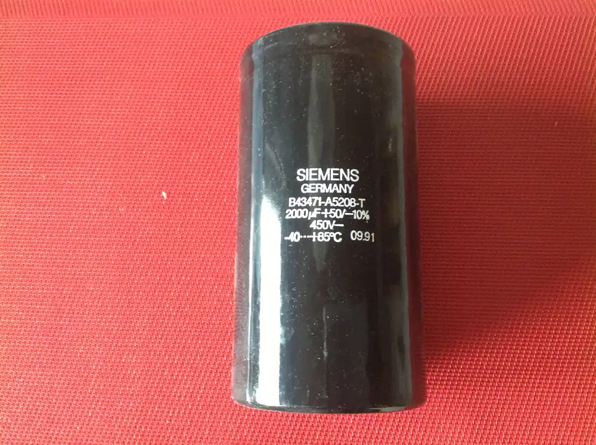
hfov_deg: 52.7
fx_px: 601
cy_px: 222
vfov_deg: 40.6
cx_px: 298
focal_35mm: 35
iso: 250
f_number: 2.4
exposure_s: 1/15
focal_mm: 4.28
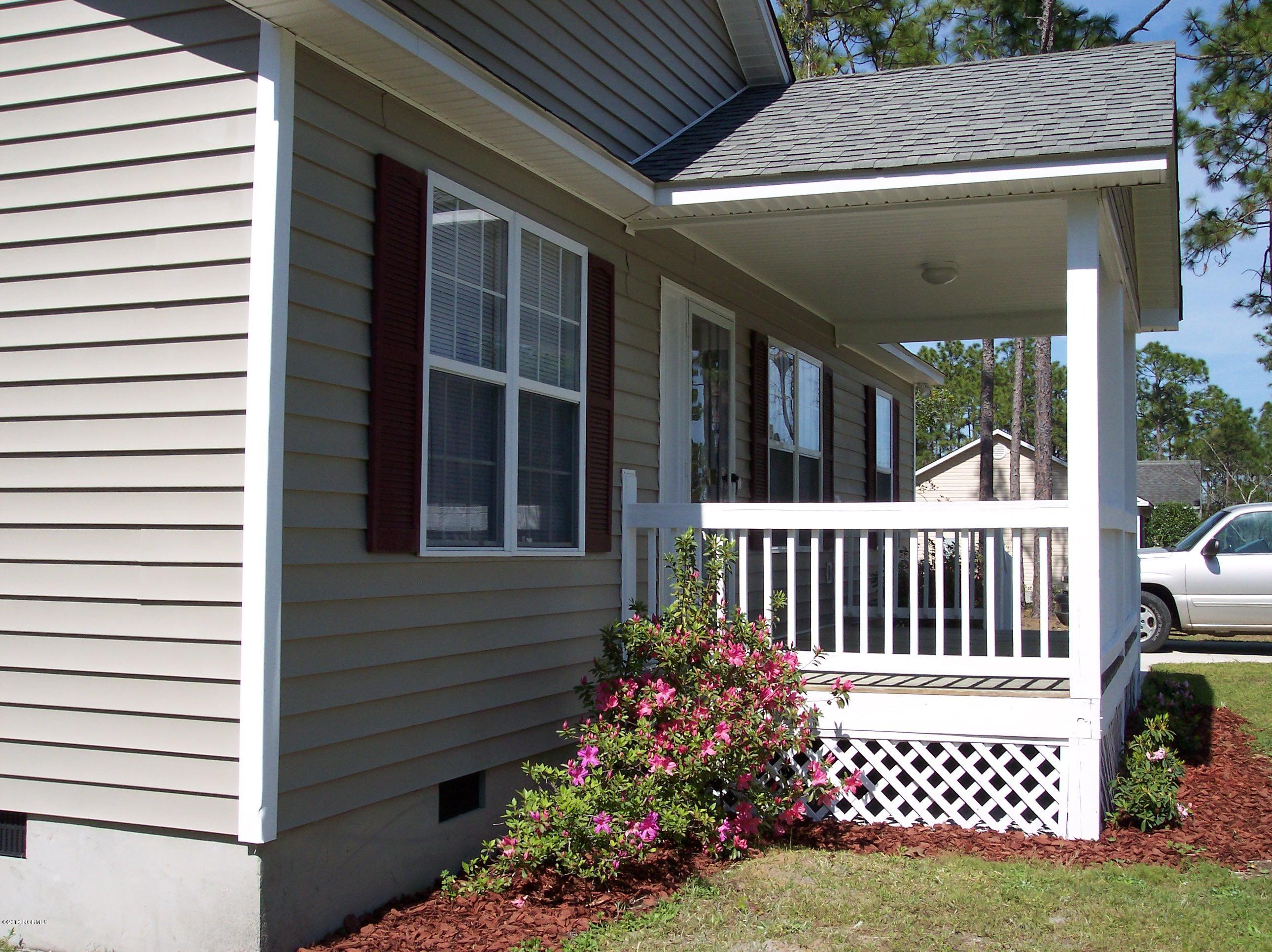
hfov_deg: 49.0
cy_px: 476
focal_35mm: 38
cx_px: 636
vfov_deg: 37.7
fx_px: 1396
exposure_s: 1/700
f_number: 4.8
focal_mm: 8
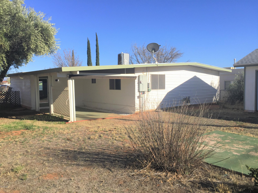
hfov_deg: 61.7
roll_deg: +0.7
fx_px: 216
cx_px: 129
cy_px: 96
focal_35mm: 29
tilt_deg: -3.8
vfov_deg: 48.2
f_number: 2.2
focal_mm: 4.15
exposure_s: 1/2083
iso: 32
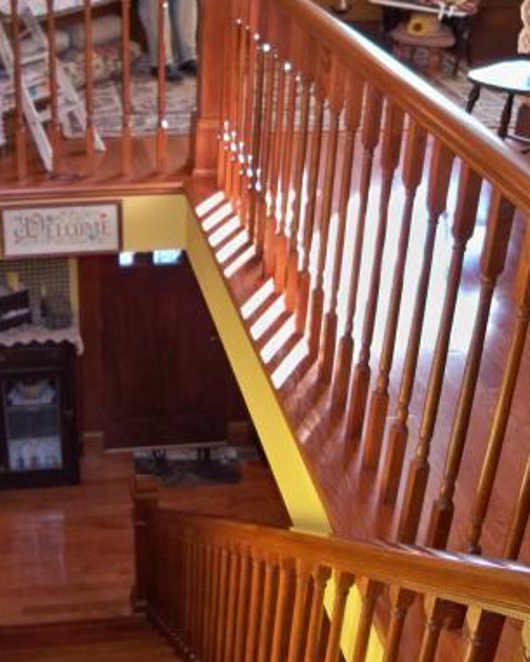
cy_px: 365
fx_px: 1019
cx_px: 144
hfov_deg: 28.8
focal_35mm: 52
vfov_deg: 36.0
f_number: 3.5
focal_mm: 6.2
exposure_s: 1/30
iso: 200
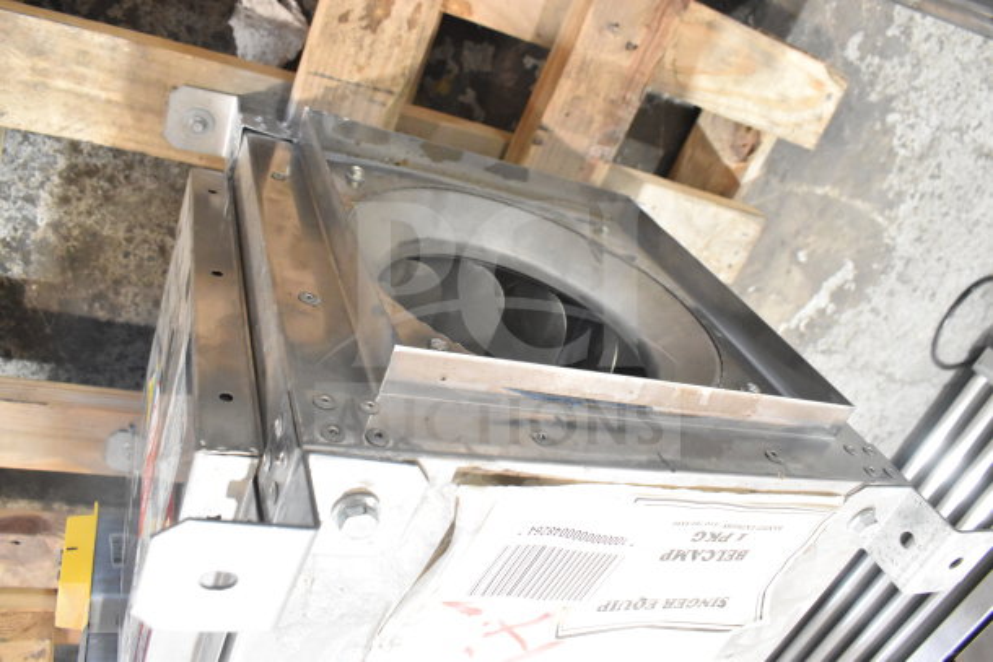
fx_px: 745
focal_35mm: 27
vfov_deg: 48.0
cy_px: 331
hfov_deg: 67.4
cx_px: 496
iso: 6400
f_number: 7.1
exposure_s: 1/200
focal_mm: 18
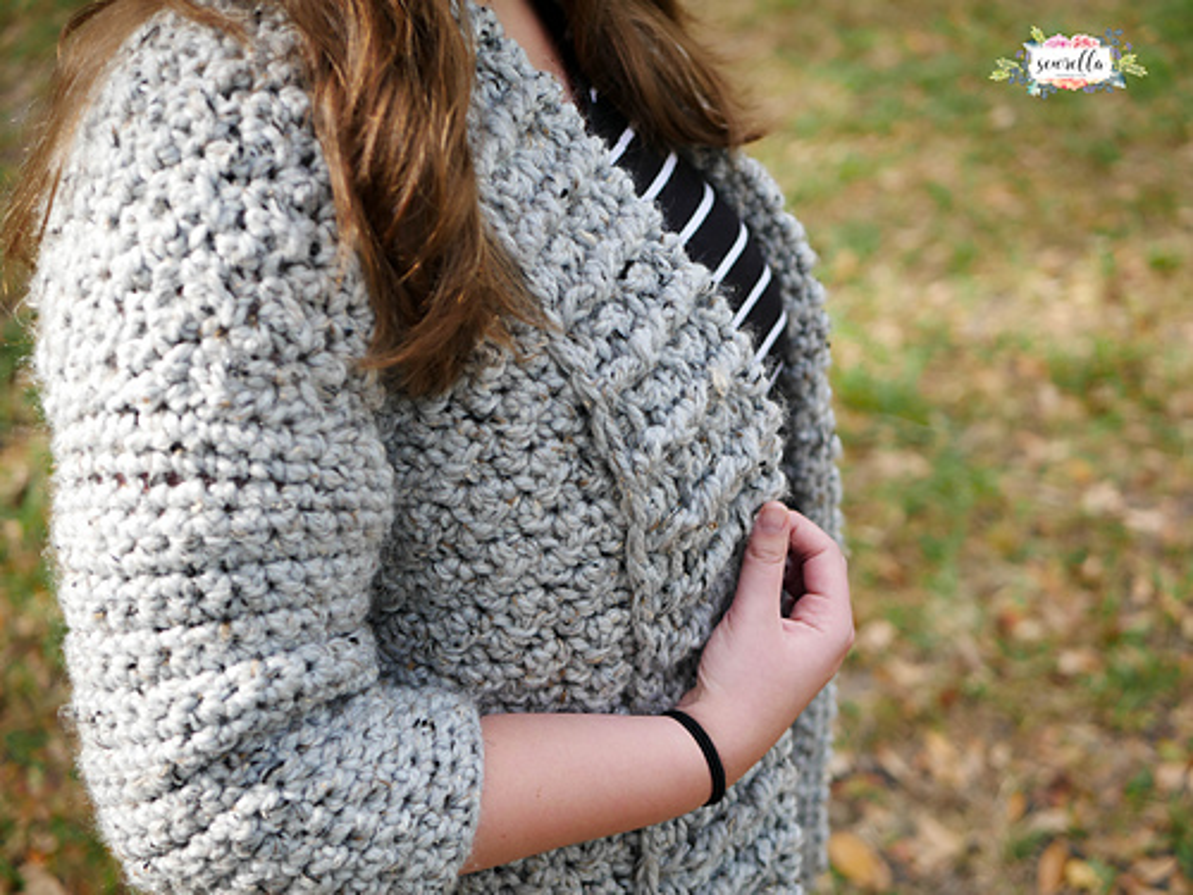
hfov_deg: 38.2
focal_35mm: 50
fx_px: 1723
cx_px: 596
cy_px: 448
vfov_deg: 29.1
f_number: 2.2
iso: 200
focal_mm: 25
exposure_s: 1/500
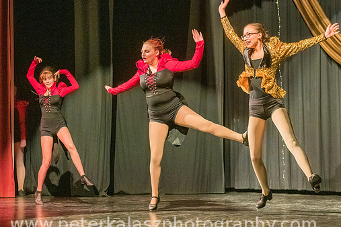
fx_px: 758
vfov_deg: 17.1
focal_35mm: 80
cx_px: 149
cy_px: 105
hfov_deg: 25.3
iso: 3200
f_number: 3.5
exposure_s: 1/320
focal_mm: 50
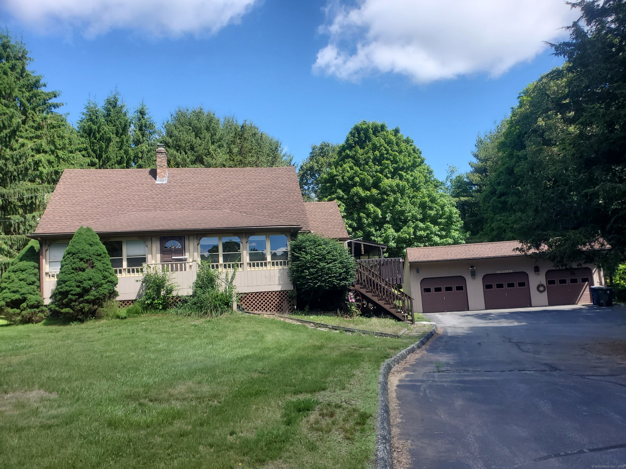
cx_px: 313
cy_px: 234
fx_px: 470
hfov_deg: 67.3
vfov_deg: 53.1
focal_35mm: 26
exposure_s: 1/834
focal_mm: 4.3
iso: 50
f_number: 2.4
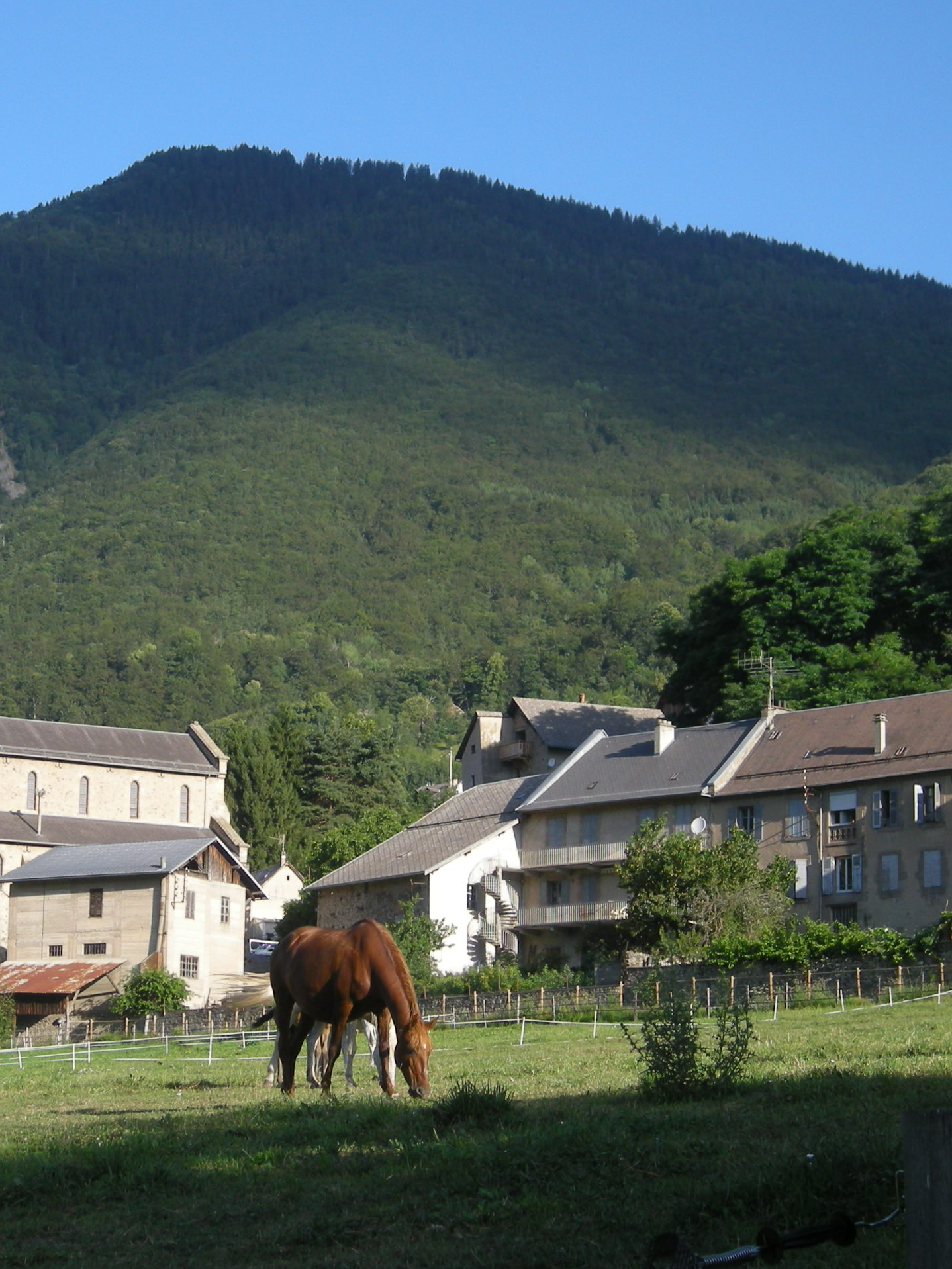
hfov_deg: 20.1
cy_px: 635
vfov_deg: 26.7
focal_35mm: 73
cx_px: 377
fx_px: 2677
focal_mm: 8.8
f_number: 3.3
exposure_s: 1/320
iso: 50
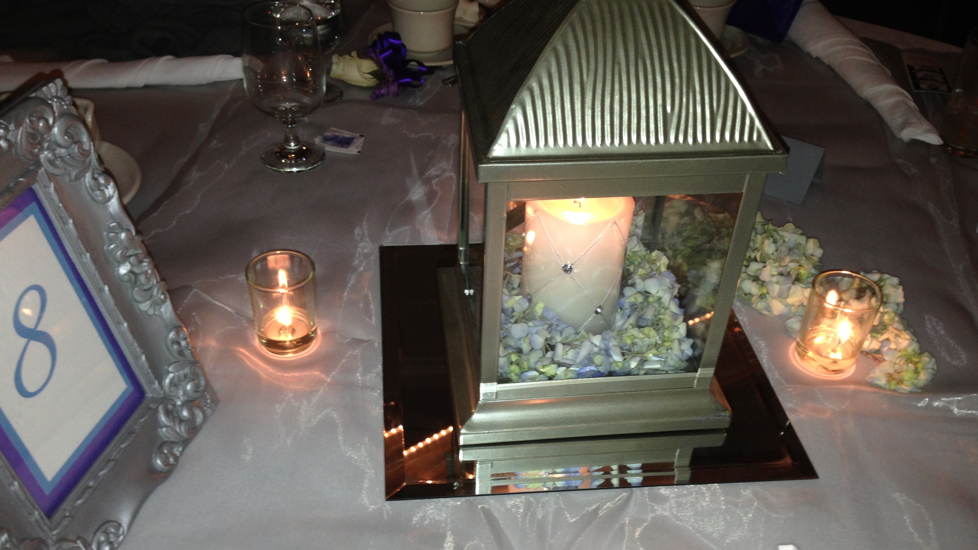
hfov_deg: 55.3
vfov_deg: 32.7
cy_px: 334
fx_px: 934
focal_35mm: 36
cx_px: 489
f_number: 2.4
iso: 80
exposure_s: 1/16
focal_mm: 4.13
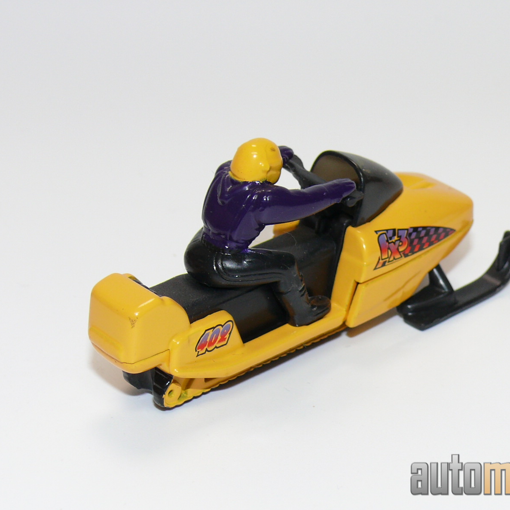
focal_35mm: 106
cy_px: 253
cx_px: 311
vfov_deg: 16.4
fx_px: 1767
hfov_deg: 16.4
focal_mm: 12.5
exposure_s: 1/30
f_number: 4
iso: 100
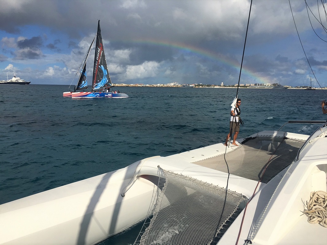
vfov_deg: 48.2
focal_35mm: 29
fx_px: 274
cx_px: 164
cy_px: 122
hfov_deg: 61.6
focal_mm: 4.15
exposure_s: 1/4808
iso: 25
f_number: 2.2
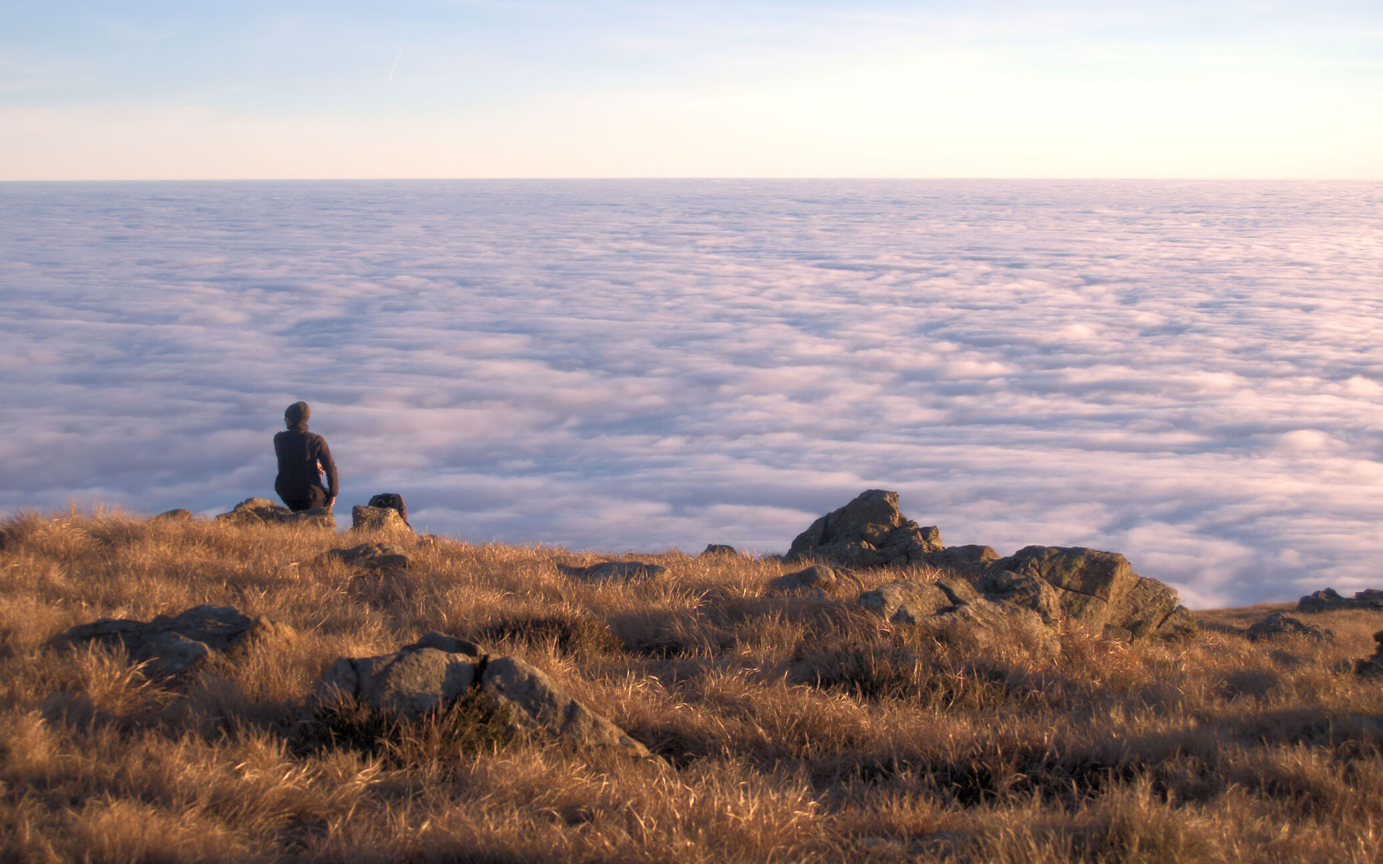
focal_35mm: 67
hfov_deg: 30.6
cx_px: 681
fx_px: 2526
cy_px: 405
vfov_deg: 19.4
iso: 100
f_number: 6.3
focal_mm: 38
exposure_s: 1/160
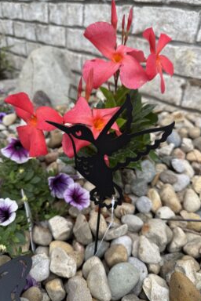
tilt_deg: -30.7
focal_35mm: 26
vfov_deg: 69.4
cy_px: 154
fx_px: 218
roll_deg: -5.4
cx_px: 104
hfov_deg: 49.5
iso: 80
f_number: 1.78
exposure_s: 1/339
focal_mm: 6.76
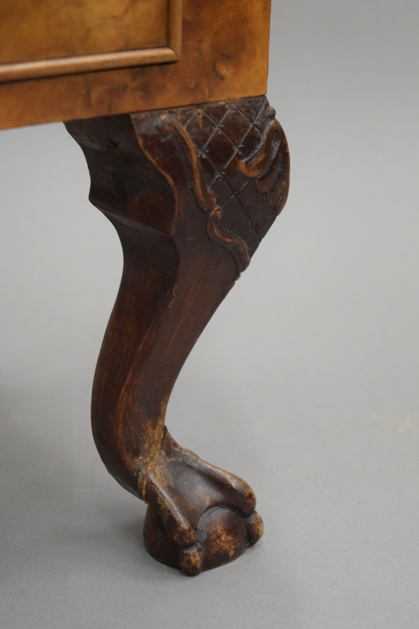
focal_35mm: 82
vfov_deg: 24.6
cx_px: 210
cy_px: 314
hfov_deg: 16.6
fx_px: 1440
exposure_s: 1/60
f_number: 5.6
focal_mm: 55
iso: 2800
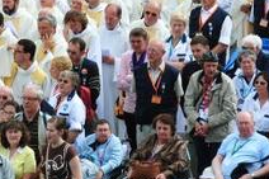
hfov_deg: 4.2
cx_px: 48
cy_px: 2
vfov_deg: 2.8
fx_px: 3629
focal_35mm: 486
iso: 320
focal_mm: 98
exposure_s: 1/1000
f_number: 5.6
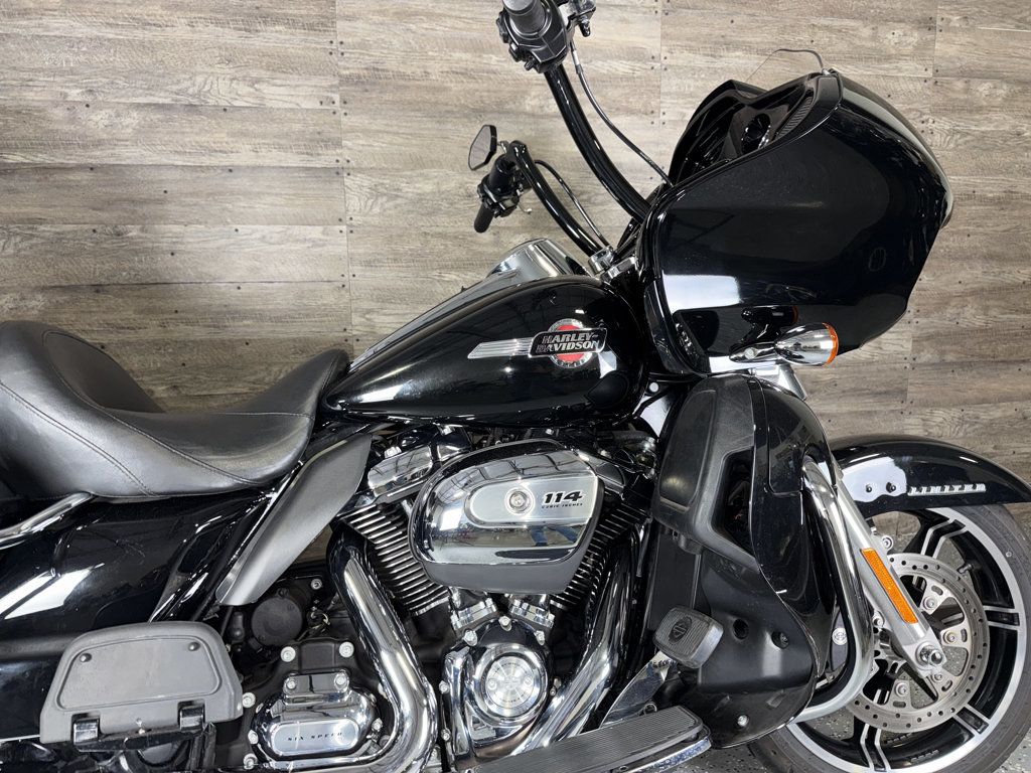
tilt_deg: -8.7
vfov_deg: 56.8
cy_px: 386
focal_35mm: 24
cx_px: 516
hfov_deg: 71.6
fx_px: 715
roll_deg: +1.0
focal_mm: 6.76
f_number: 1.78
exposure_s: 1/16
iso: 64
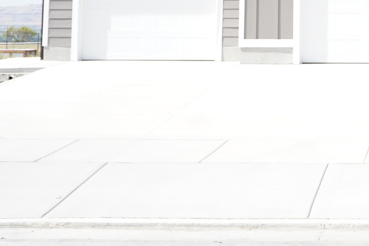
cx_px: 423
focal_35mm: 100
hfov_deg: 19.4
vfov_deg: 13.1
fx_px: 1025
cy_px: -91
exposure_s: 1/6400
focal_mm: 35
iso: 1250
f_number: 4
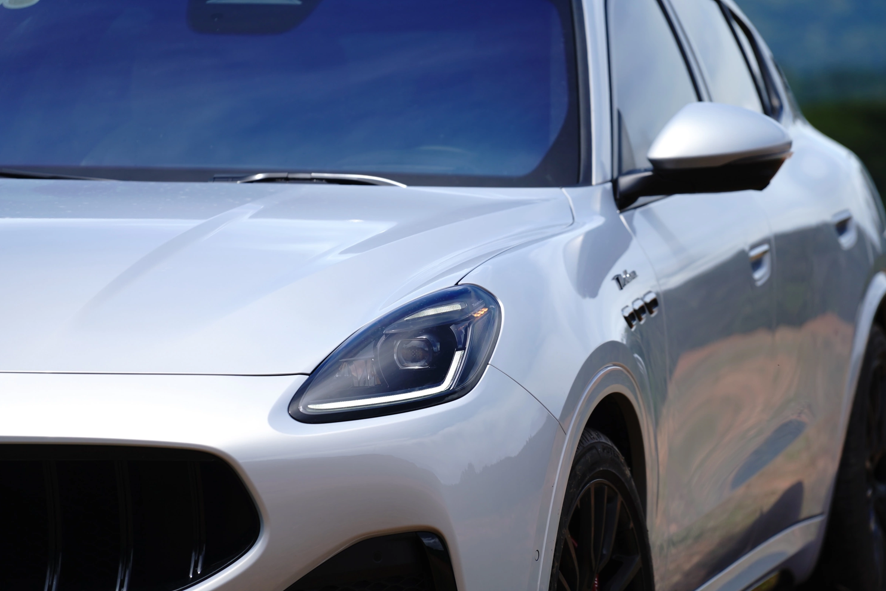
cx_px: 444
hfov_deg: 10.2
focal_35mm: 201
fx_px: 4946
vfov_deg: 6.8
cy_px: 297
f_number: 4
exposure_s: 1/800
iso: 100
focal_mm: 200
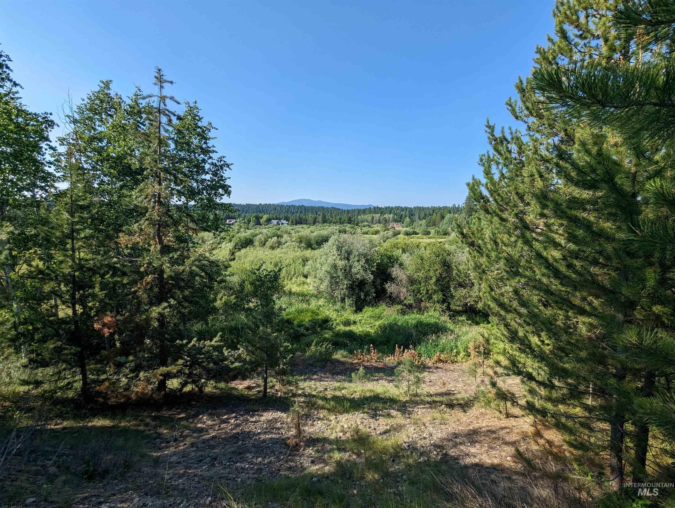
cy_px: 254
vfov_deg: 78.2
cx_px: 338
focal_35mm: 16
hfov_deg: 94.4
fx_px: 312
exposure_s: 1/1214
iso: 53
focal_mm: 2.35
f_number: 2.2
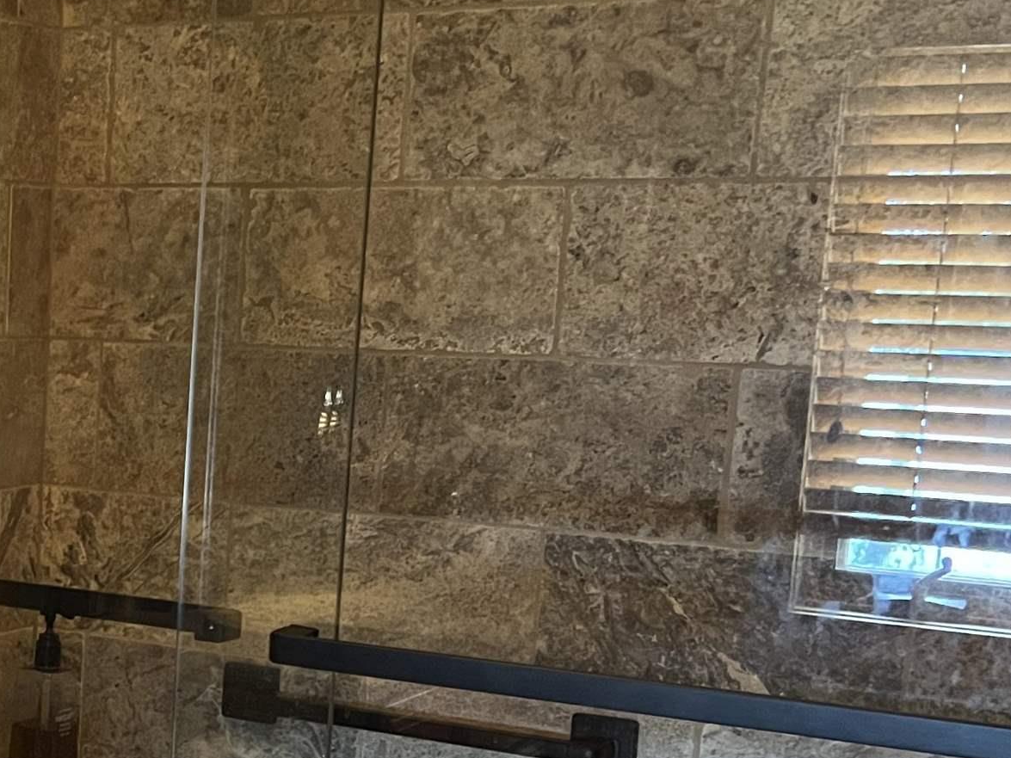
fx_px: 1986
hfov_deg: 25.9
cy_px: 633
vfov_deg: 21.3
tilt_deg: -9.4
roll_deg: -1.4
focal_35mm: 68
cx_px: -160
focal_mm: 5.7
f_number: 1.5
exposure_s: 1/40
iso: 500
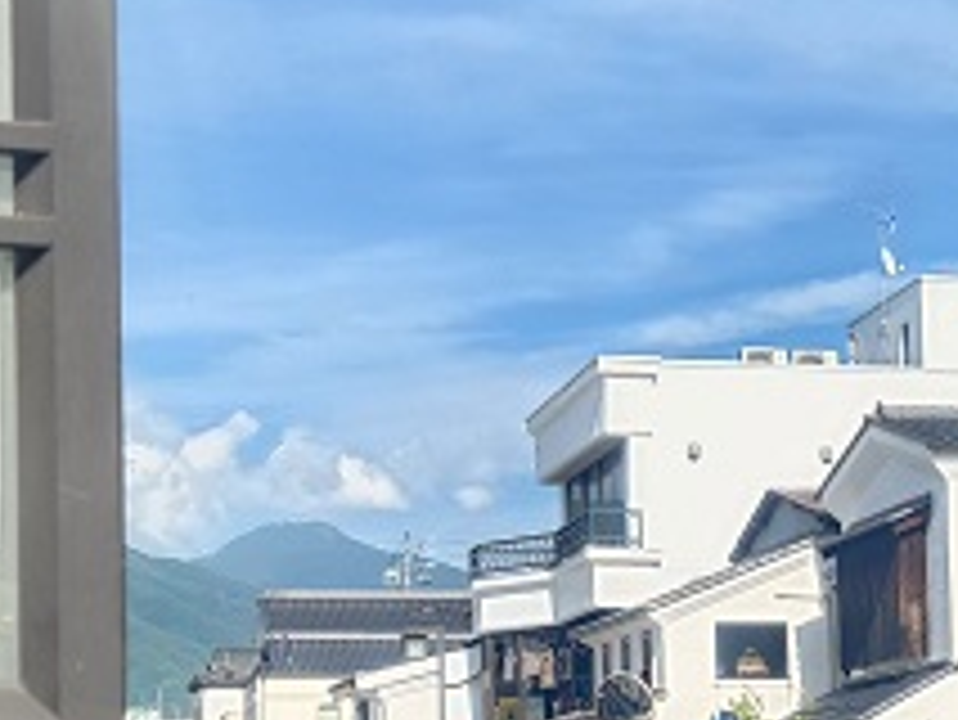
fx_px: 2437
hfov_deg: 21.8
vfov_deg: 16.6
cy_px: 623
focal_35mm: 88
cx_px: 839
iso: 20
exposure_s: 1/512
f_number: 1.8
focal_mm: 5.4
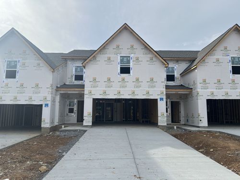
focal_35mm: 26
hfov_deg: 67.3
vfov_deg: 53.1
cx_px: 120
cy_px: 90
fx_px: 180
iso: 50
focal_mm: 5.7
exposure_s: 1/5319
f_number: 1.5
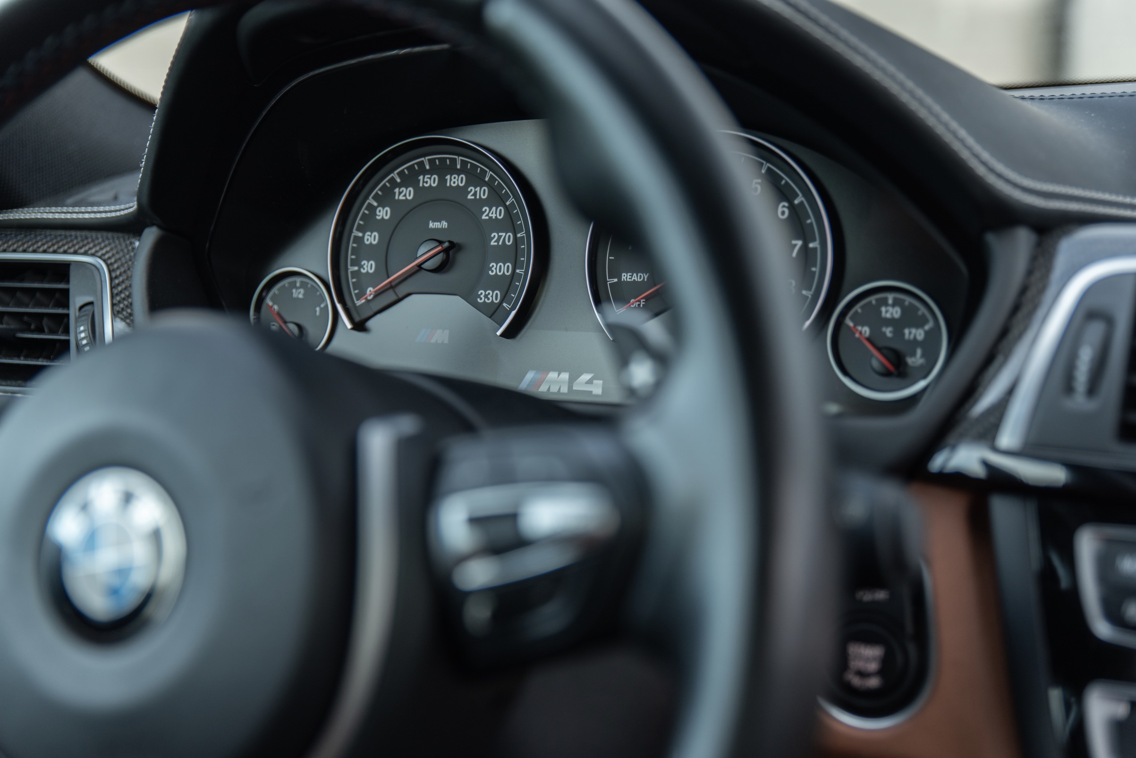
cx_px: 568
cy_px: 379
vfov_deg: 28.1
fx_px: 1515
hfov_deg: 41.1
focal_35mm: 48
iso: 200
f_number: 2.8
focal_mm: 48
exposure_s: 1/100
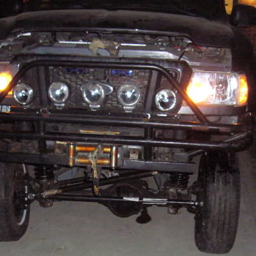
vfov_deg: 25.0
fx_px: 569
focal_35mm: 68
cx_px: 102
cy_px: 197
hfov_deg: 25.3
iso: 400
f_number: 2.9
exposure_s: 1/30
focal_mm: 4.9
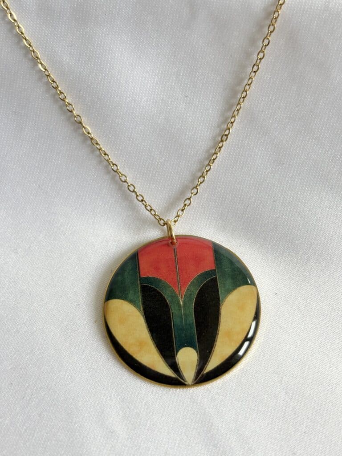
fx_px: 685
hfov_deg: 28.0
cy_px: 228
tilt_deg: -64.0
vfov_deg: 36.8
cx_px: 171
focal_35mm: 52
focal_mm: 5.96
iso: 40
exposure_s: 1/121
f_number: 1.6
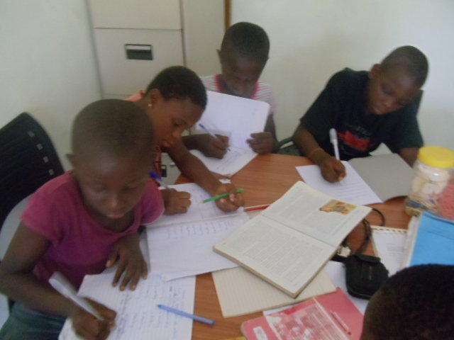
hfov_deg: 42.9
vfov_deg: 32.9
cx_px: 227
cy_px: 170
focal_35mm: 44
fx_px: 577
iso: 800
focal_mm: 6
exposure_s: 1/8
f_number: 3.5
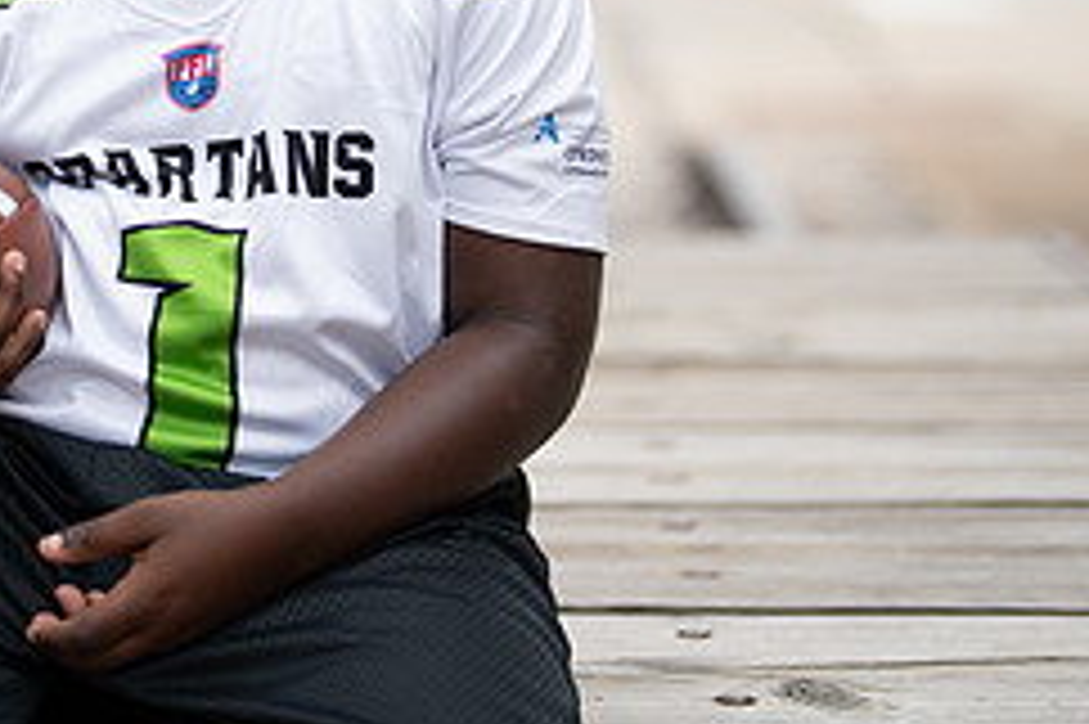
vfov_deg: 11.3
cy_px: -20
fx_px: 3627
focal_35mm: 120
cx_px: 216
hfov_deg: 16.9
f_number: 1.2
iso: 500
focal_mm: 50
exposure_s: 1/640
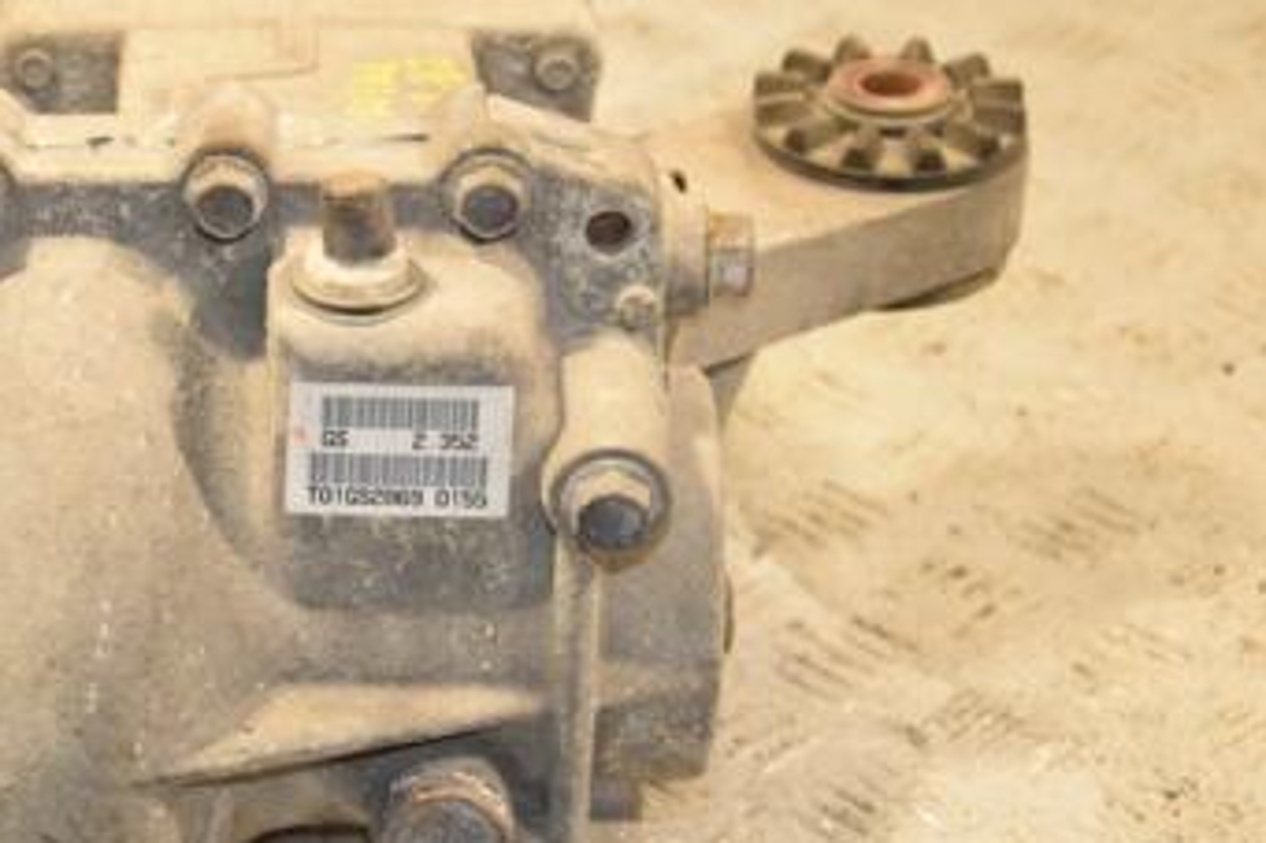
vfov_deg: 10.4
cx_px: 160
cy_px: 475
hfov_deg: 15.4
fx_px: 4640
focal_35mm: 132
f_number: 5.6
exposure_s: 1/200
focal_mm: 50
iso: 800
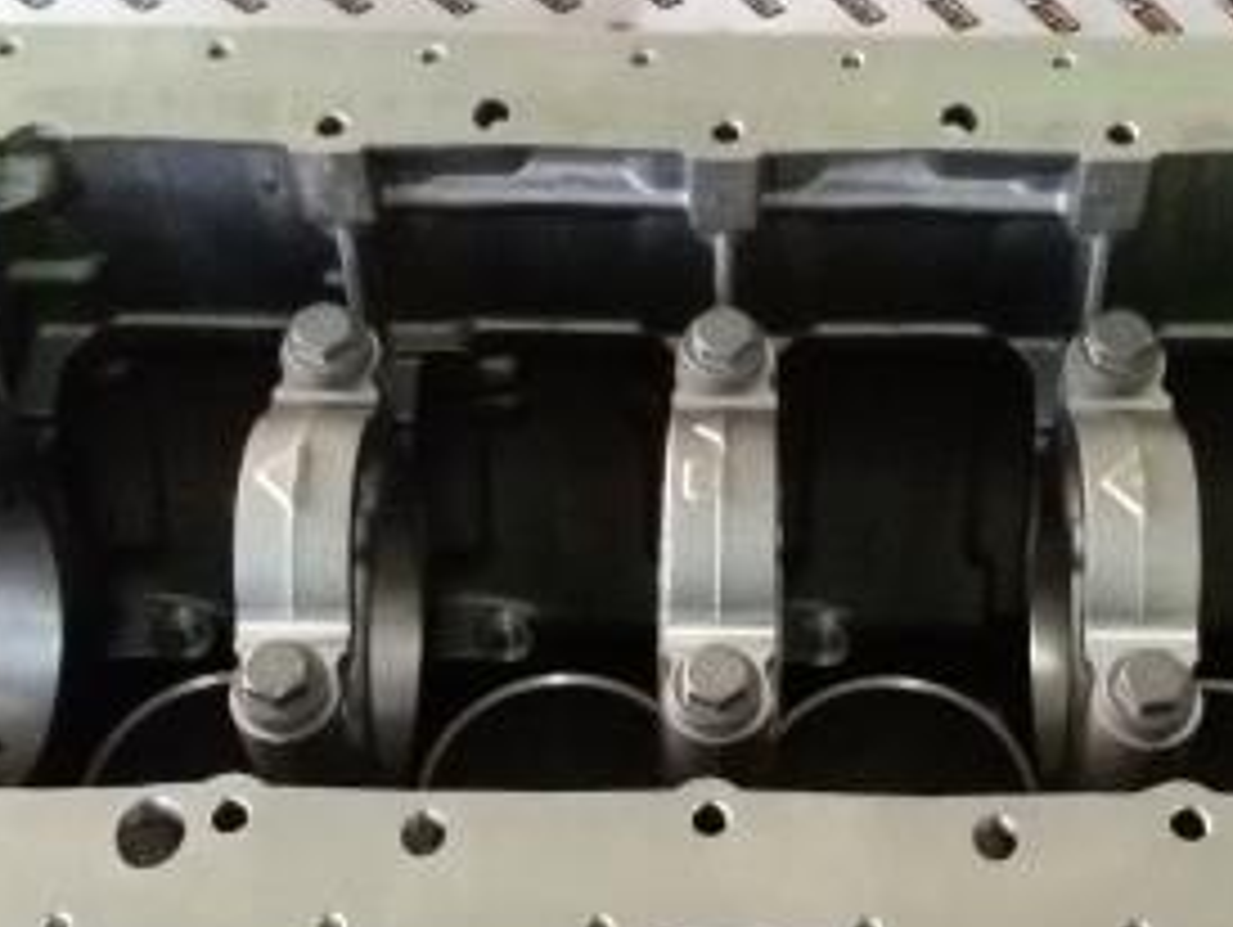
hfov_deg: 31.6
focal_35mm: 61
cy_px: 601
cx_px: 747
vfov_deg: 24.0
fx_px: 2175
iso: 1000
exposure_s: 1/33
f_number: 2.4
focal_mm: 2.93
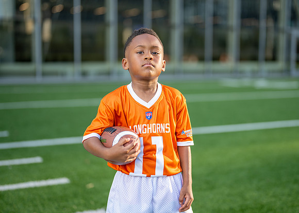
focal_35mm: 58
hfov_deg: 33.9
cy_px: 108
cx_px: 157
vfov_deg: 24.6
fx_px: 490
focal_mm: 50
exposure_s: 1/1600
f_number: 1.2
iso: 100
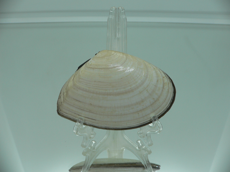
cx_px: 115
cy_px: 86
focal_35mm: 35
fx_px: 233
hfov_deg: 52.6
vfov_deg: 40.7
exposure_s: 1/60
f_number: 2.8
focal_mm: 4.6
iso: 80
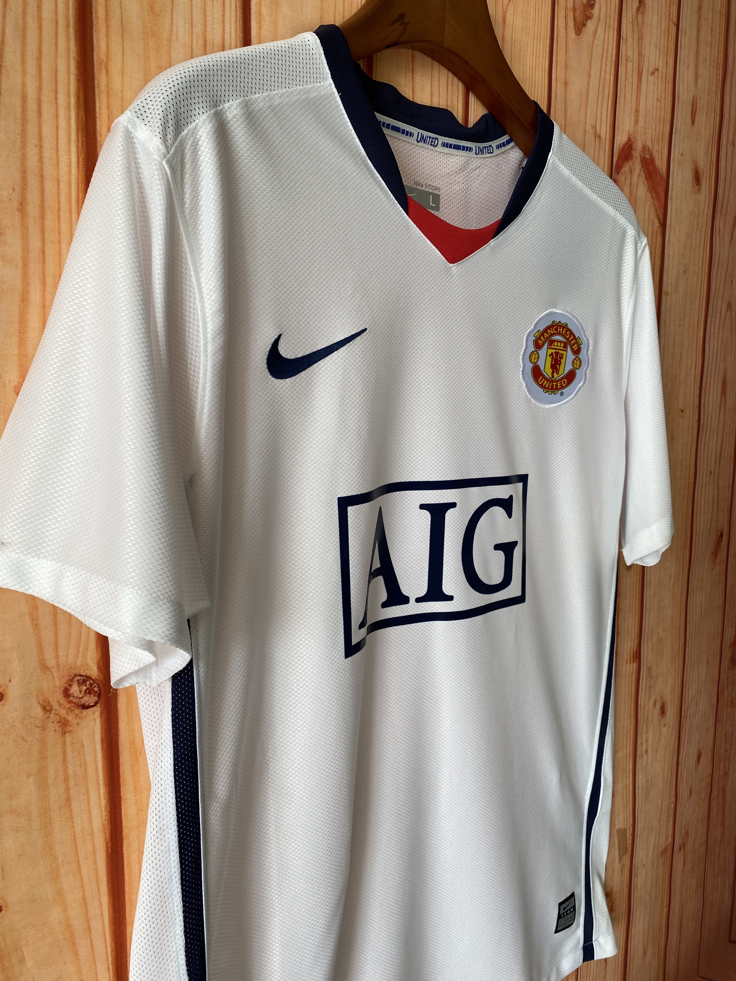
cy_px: 490
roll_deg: -0.2
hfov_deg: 53.1
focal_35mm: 26
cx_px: 368
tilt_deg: -7.1
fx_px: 737
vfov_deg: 67.3
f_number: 1.8
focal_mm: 4.25
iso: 32
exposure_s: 1/161
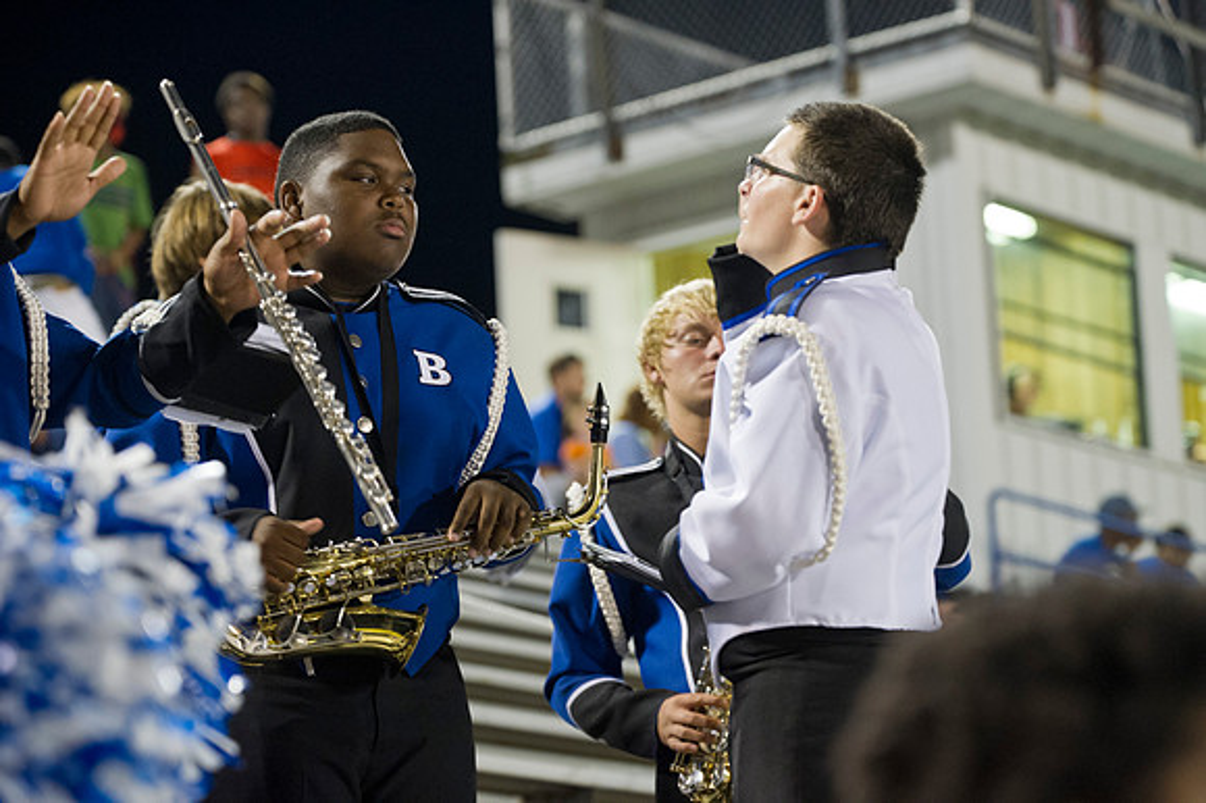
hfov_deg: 15.2
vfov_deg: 10.1
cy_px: 402
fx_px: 4520
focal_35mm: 135
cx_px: 603
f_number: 4
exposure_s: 1/80
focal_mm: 135
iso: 4000
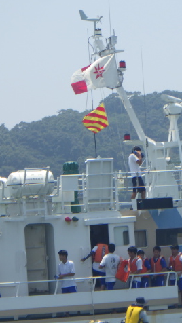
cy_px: 162
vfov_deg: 10.5
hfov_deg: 5.9
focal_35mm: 205
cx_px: 171
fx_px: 1758
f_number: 6.6
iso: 125
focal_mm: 25
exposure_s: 1/400
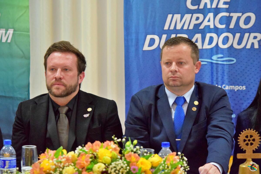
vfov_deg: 9.9
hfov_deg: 14.9
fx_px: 1000
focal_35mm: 138
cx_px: 130
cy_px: 87
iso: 5600
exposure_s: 1/125
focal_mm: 92
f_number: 4.5
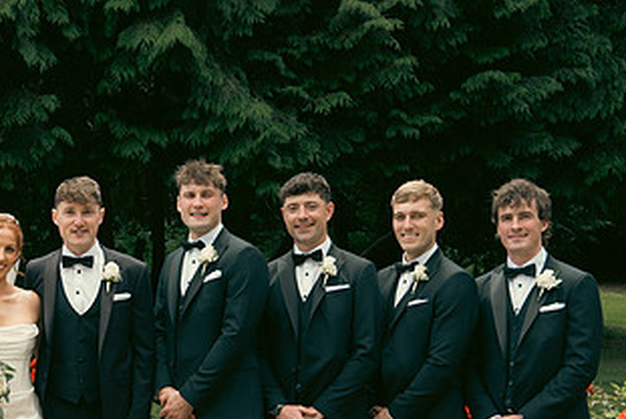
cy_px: 337
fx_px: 1201
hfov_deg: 28.4
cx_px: 93
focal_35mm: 69
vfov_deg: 19.6
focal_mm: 37
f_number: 5
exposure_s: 1/160
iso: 80
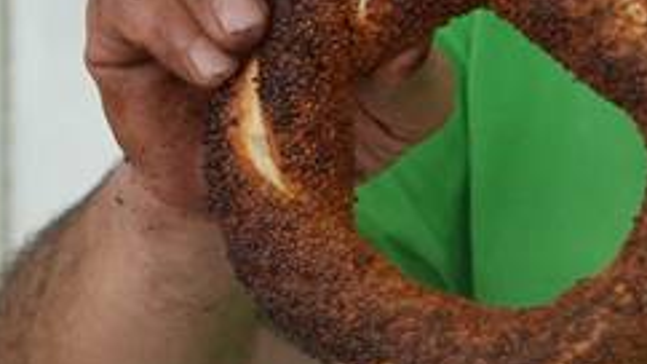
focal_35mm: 166
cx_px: 936
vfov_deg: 7.3
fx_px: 2847
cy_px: 102
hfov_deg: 12.4
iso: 1250
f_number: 4
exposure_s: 1/160
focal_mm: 32
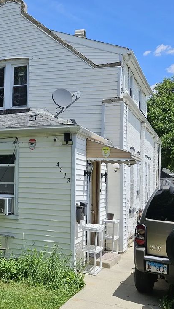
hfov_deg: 31.3
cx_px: 2
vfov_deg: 56.6
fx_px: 287
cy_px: 153
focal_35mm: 35
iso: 25
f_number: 1.8
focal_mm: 5.4
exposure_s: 1/2198
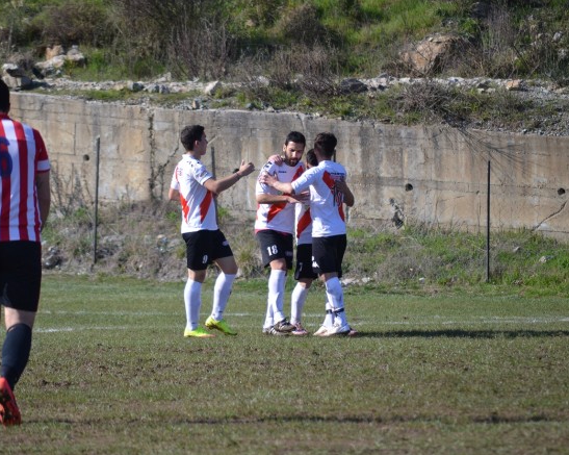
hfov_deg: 5.7
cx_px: 235
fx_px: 5723
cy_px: 228
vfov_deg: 4.5
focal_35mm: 340
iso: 400
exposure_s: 1/1250
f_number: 5.6
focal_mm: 200
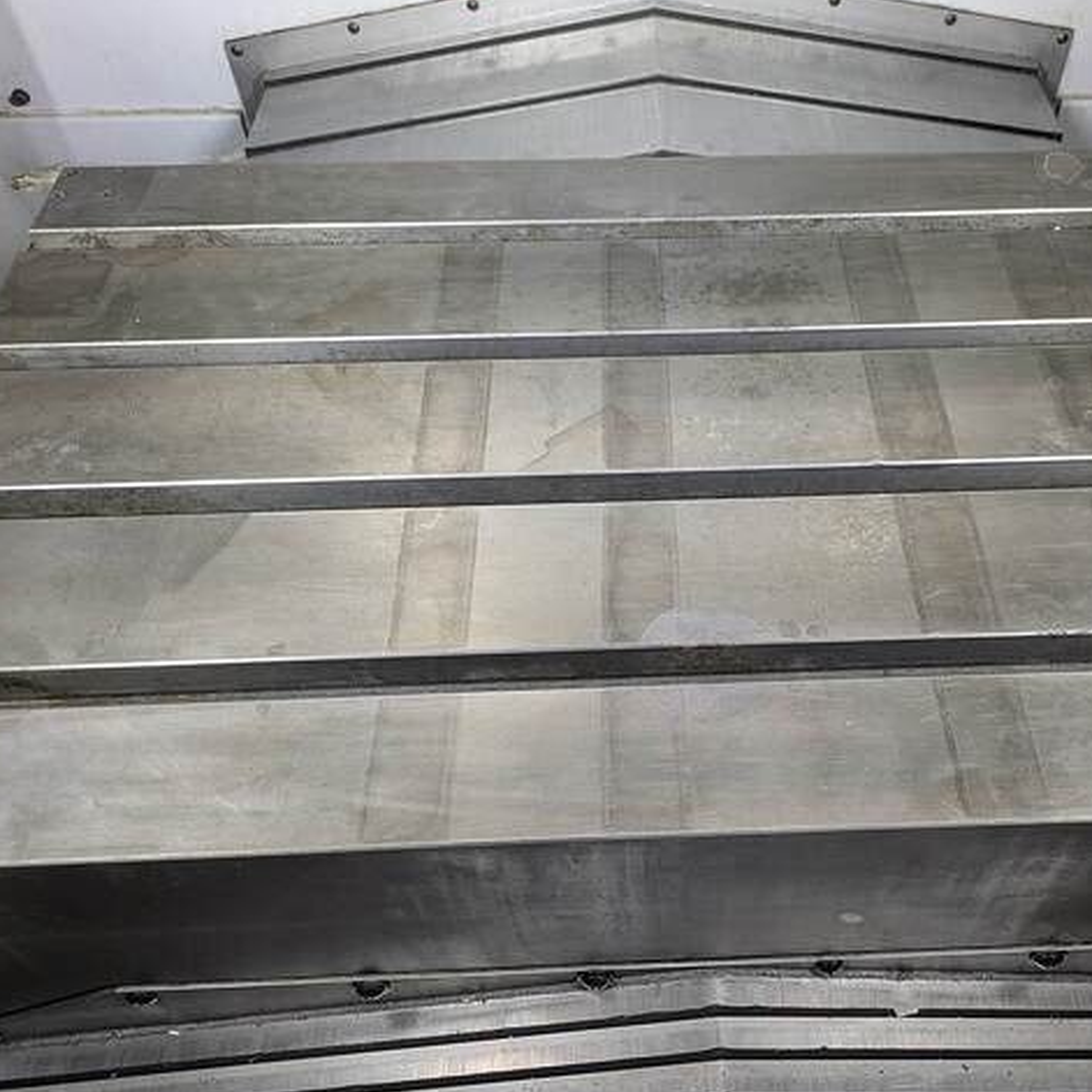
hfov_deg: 53.5
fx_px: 1071
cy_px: 545
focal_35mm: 30
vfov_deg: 54.0
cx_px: 679
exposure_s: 1/25
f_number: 1.89
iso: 98
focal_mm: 5.43
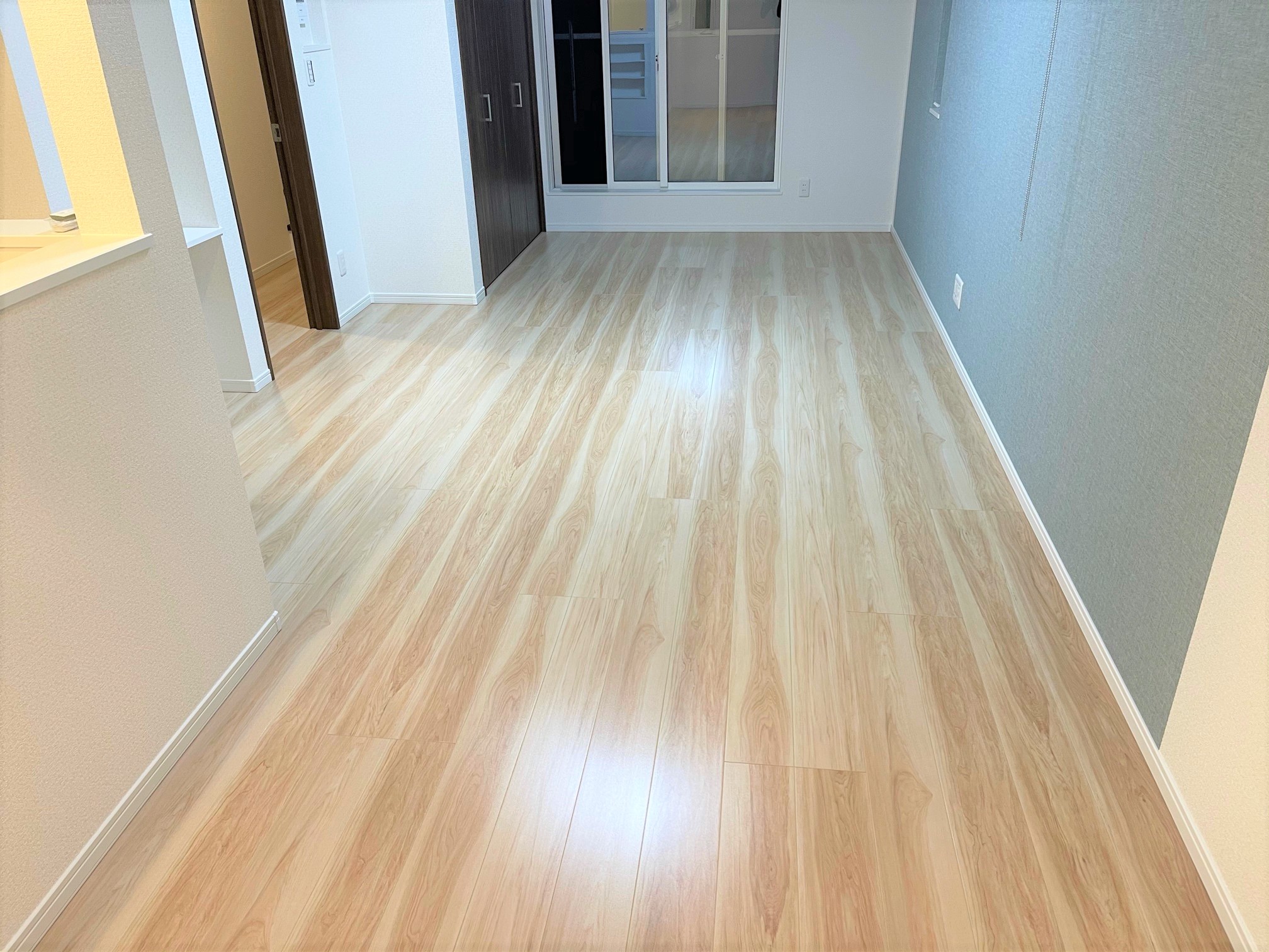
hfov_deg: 67.3
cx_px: 634
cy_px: 476
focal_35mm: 26
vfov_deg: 53.1
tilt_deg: -27.5
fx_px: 953
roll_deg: +2.0
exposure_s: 1/50
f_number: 1.6
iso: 80
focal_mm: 5.1
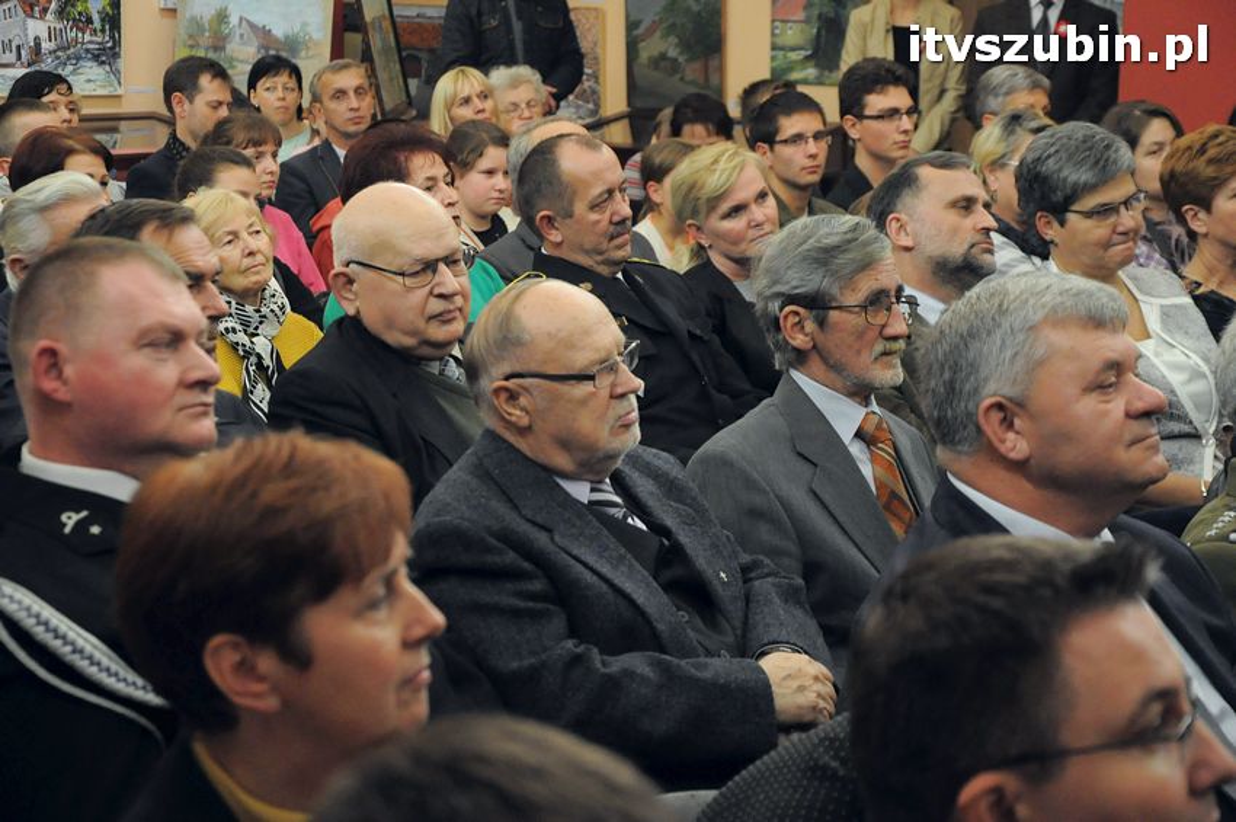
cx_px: 618
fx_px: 2984
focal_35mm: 87
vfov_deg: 15.7
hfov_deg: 23.4
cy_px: 411
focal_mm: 58
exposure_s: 1/80
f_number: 5
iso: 2500
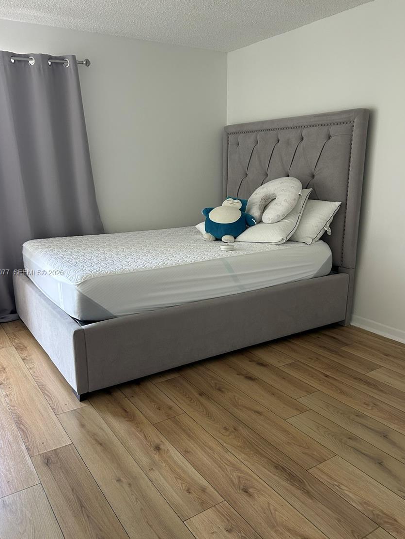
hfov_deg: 49.7
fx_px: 437
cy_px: 273
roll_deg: +0.2
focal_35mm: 28
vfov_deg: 63.4
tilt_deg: -14.2
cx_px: 191
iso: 160
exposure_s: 1/60
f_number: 1.5
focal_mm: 5.7
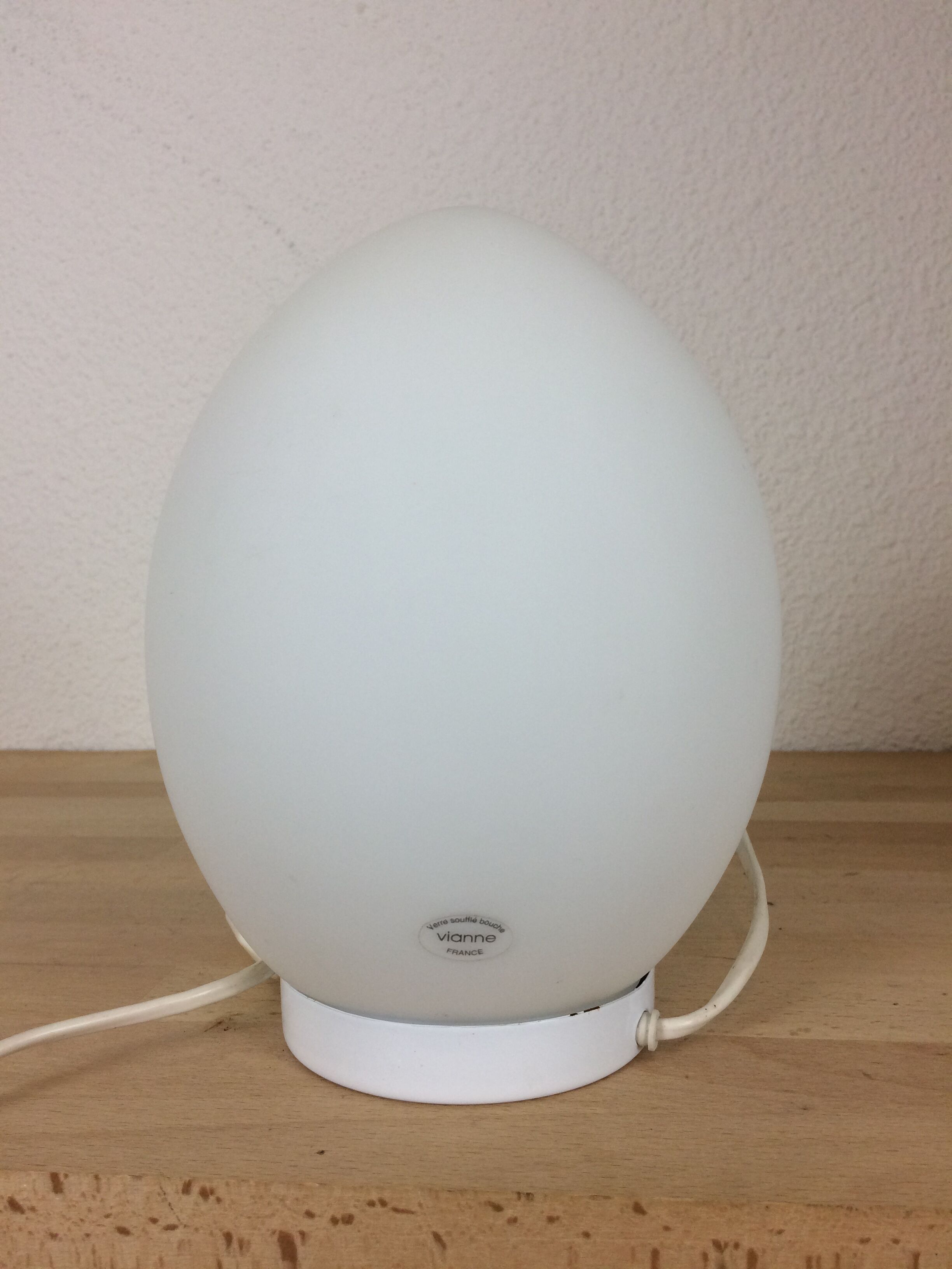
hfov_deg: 48.2
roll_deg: +1.9
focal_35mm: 29
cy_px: 634
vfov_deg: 61.7
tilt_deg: -4.5
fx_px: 1063
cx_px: 476
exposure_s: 1/100
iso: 64
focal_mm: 4.15
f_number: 2.2
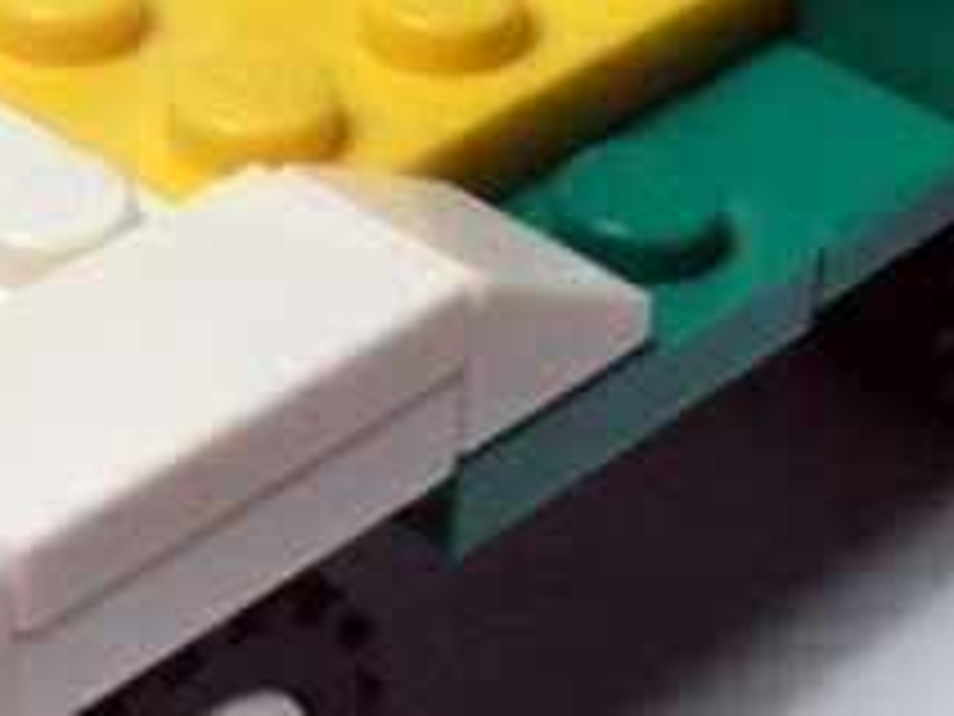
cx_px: 40
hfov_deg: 12.5
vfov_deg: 9.4
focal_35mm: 157
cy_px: 218
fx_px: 4327
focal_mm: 6.61
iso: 80
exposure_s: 1/100
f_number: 3.9
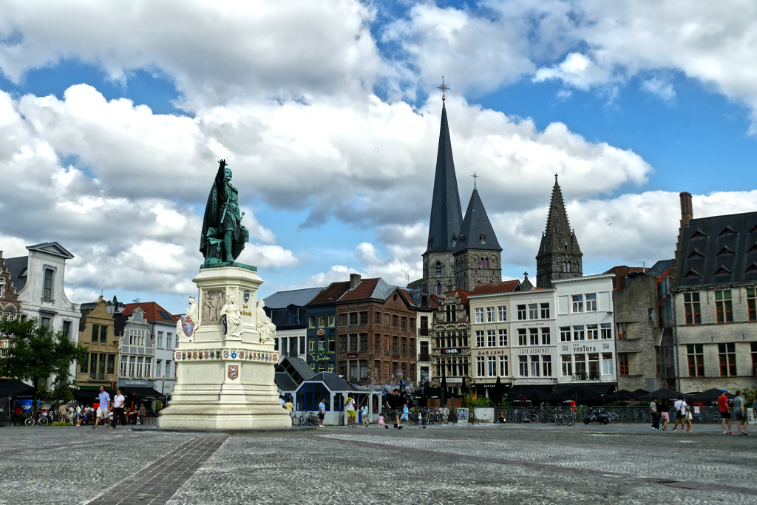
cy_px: 252
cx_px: 378
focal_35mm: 40
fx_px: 841
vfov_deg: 33.4
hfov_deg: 48.5
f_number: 4
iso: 125
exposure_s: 1/1600
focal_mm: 14.8
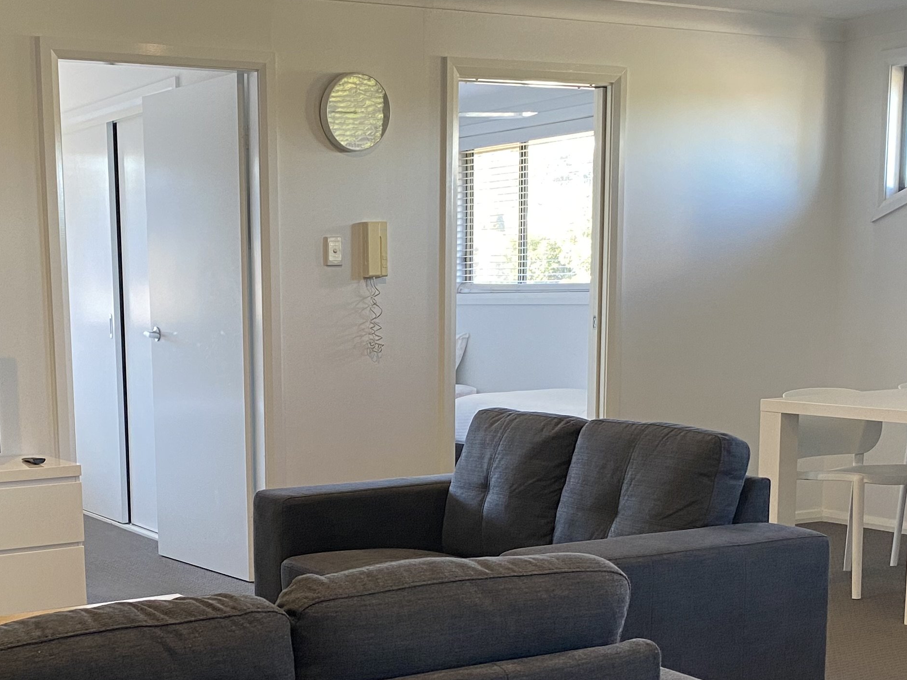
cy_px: 540
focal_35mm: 56
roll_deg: +1.4
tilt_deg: -10.0
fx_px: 1467
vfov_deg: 25.7
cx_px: 285
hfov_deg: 34.0
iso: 125
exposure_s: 1/50
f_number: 1.8
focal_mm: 4.25
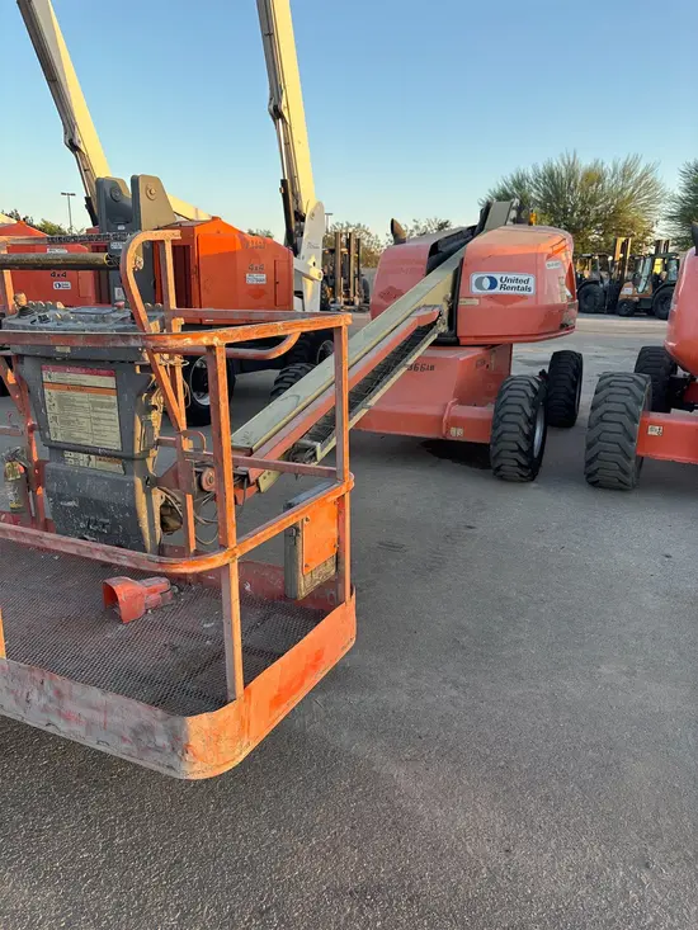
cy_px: 465
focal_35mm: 26
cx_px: 349
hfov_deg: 53.1
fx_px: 699
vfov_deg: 67.3
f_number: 1.6
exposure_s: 1/184
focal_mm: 5.96
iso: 50
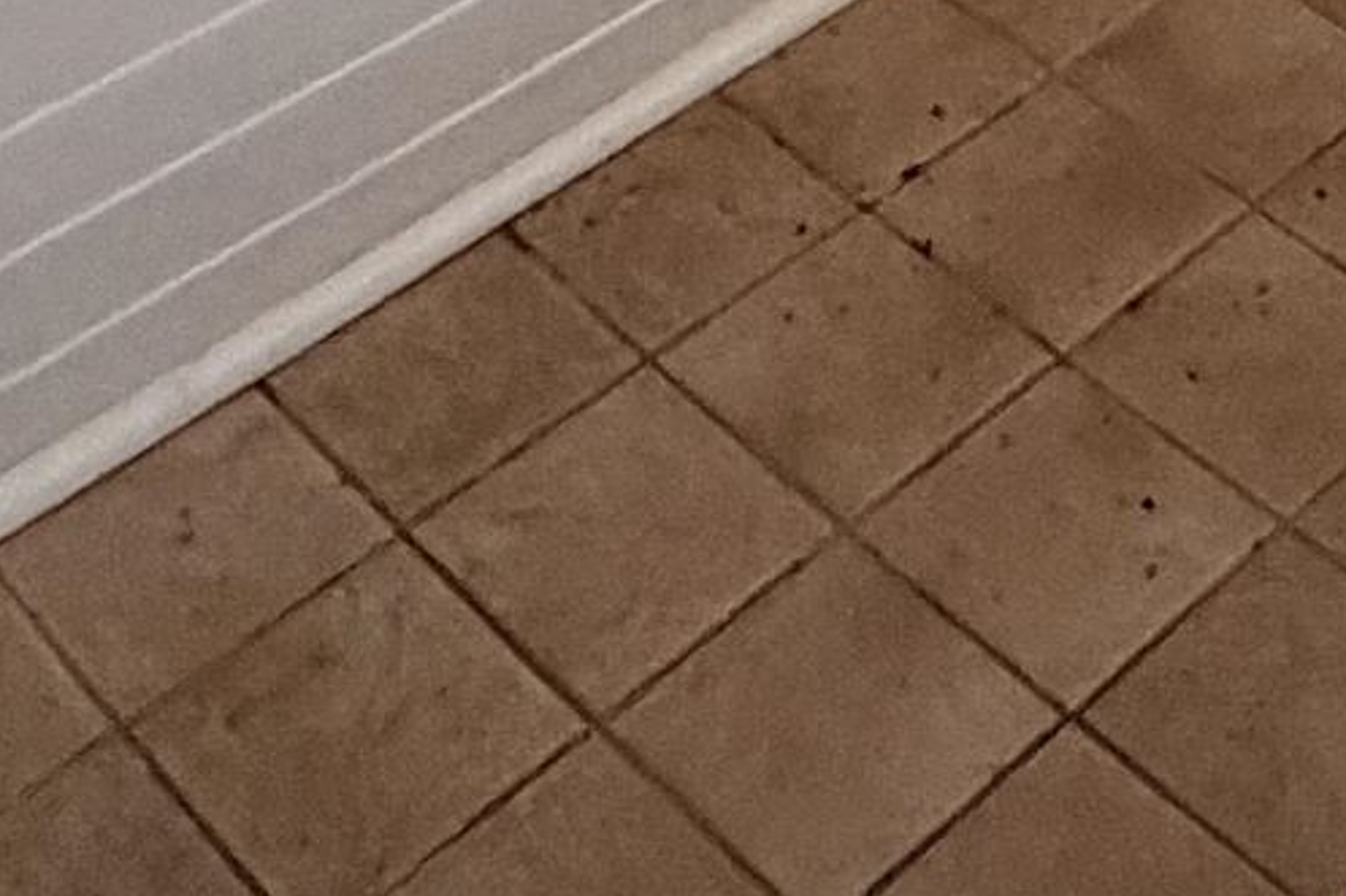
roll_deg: -0.4
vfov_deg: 10.7
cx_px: 1121
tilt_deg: -8.0
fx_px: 3364
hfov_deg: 22.3
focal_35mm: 90
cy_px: -1760
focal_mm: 2.22
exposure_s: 1/60
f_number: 2.2
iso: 800
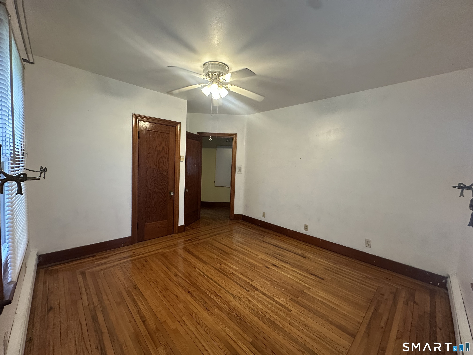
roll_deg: -2.8
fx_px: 191
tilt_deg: -3.3
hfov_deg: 102.1
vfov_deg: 85.7
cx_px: 236
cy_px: 178
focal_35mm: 14
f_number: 2.2
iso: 250
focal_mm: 2.22
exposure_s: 1/120
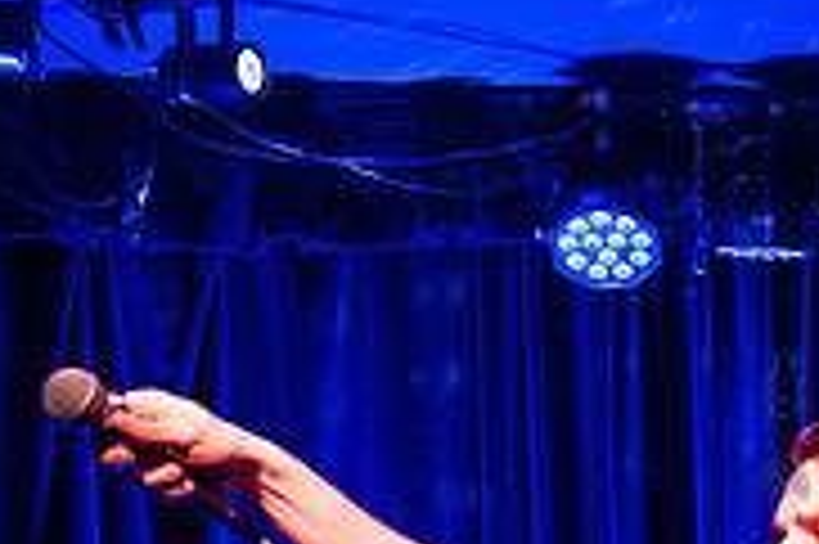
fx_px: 2250
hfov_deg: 20.1
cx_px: 778
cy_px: 854
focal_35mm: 99
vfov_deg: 12.9
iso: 12800
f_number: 3.5
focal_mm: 31
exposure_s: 1/400
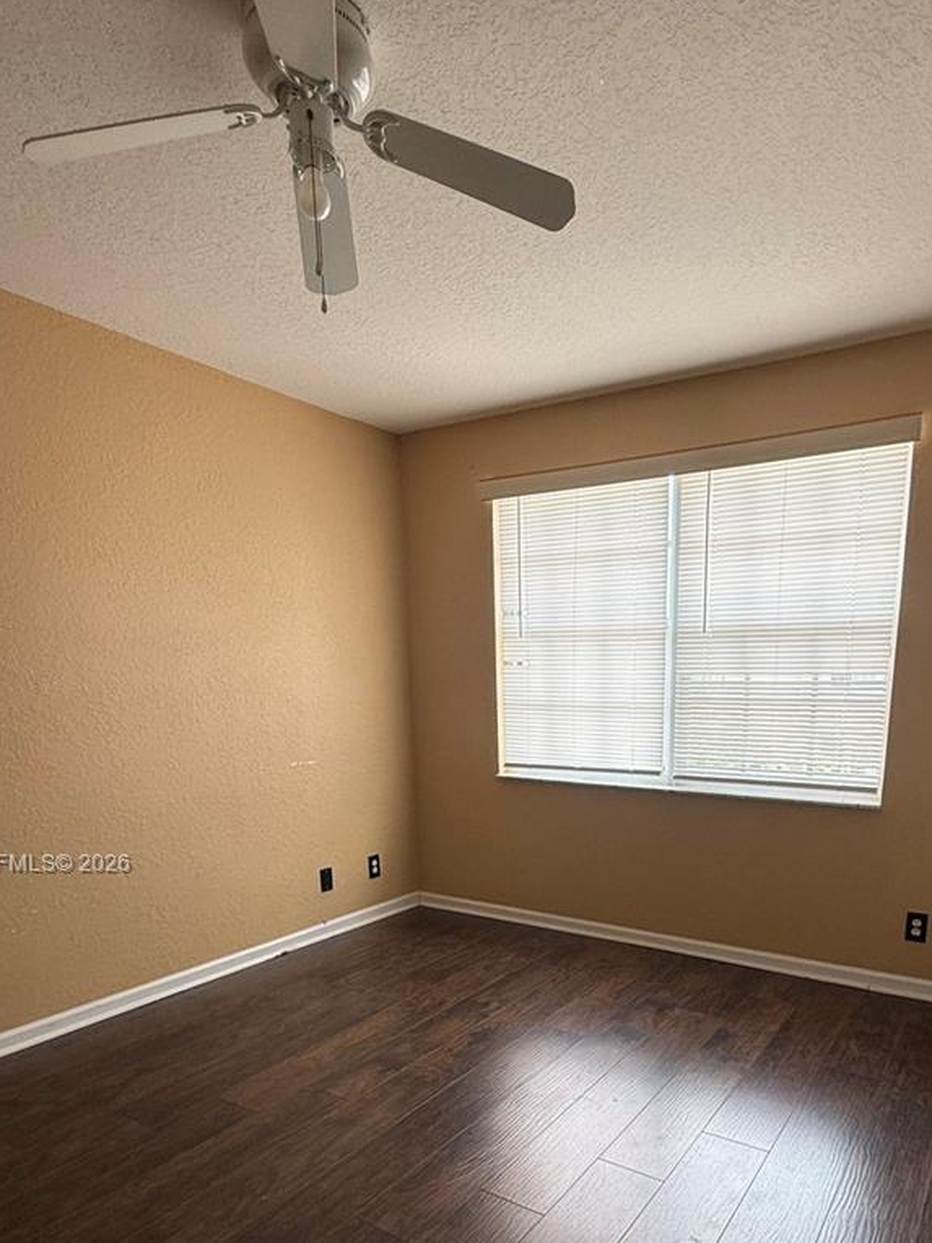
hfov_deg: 60.5
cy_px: 866
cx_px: 561
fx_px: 790
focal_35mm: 22
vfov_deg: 73.2
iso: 40
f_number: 2.2
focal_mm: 2.22
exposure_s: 1/100
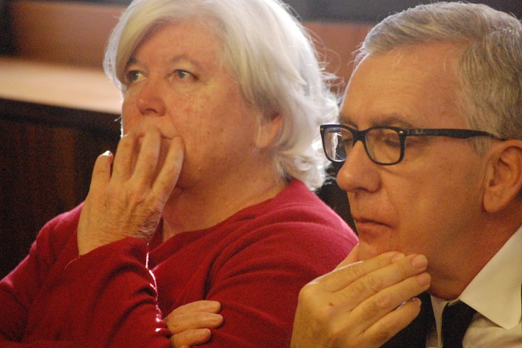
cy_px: 170
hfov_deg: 8.4
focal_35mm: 245
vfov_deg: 5.6
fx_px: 3546
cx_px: 277
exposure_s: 1/100
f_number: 5.3
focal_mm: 145
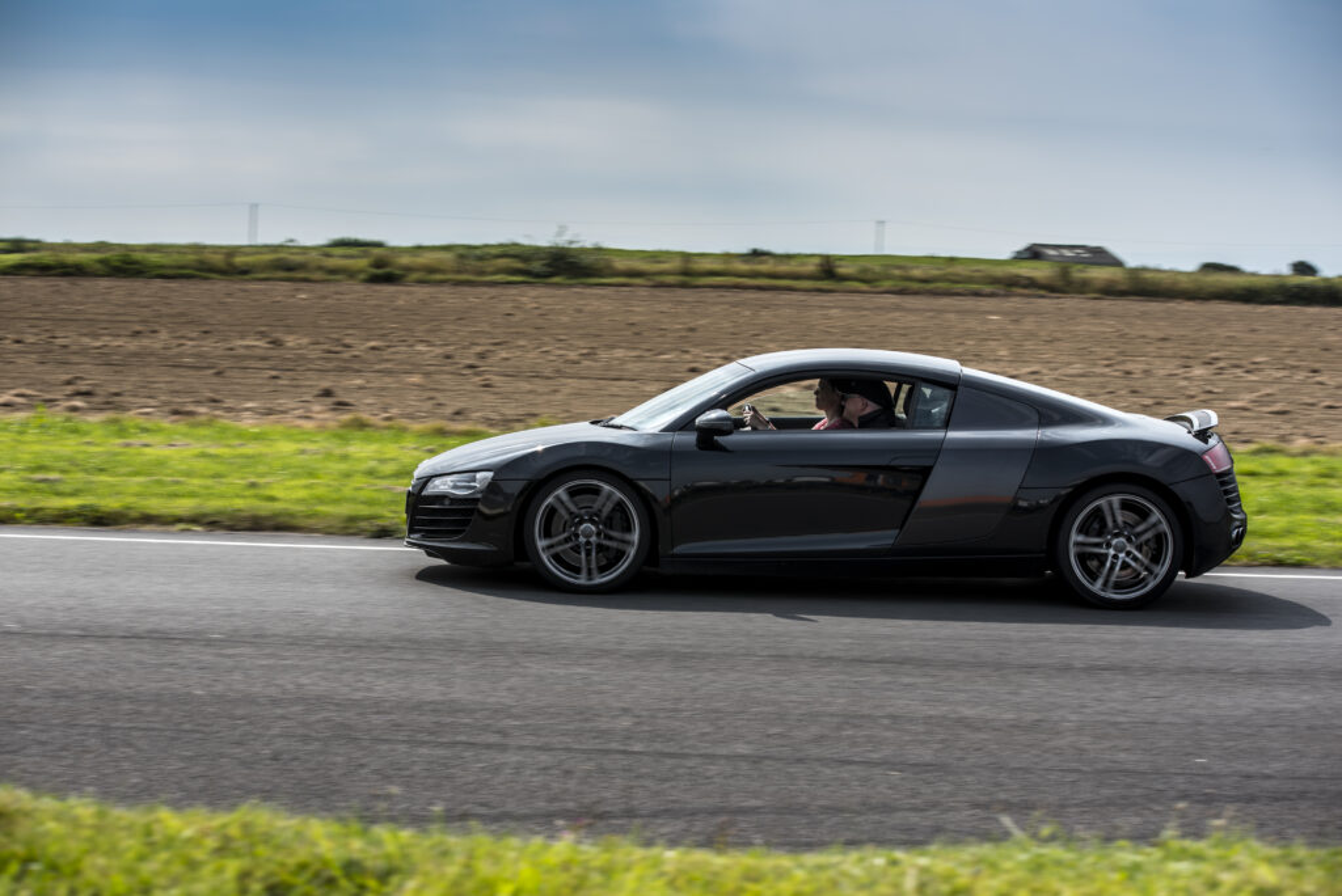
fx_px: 2611
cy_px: 448
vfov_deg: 19.5
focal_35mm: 70
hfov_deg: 28.8
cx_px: 671
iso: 100
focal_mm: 70
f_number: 7.1
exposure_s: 1/250
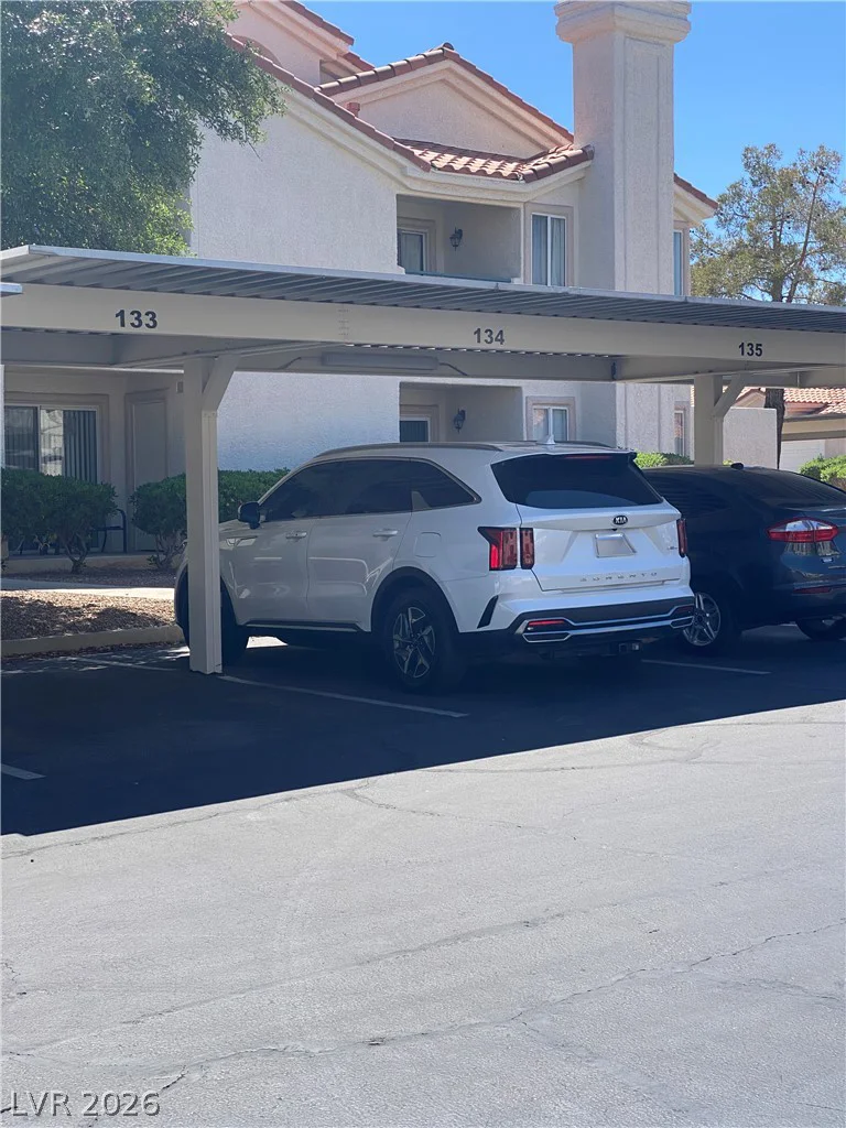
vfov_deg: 36.8
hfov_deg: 28.0
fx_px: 1694
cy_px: 564
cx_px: 423
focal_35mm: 52
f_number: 2
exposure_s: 1/1199
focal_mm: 6
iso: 20
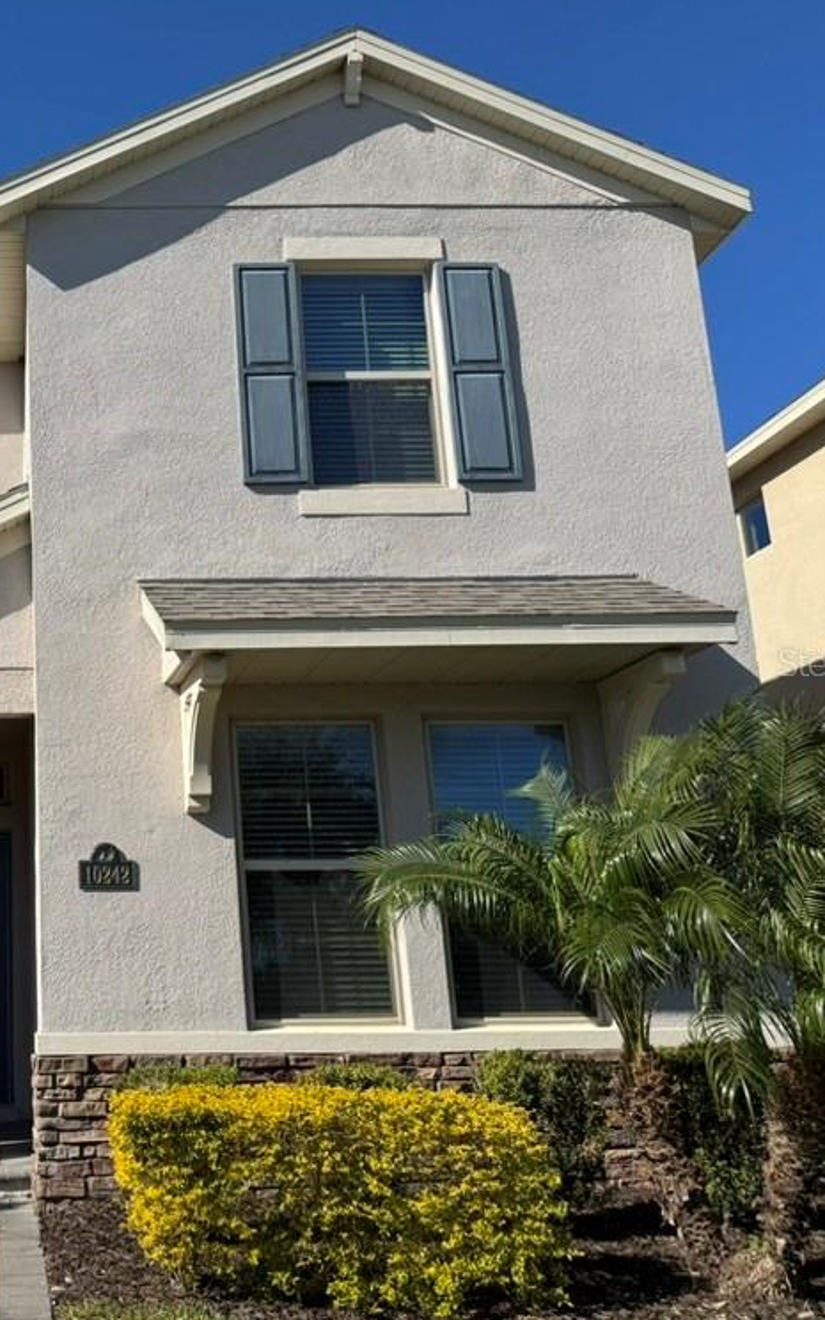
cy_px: 662
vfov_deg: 55.3
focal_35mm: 35
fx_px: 1259
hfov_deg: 33.7
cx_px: 37
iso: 80
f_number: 1.78
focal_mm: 6.76
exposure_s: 1/5348
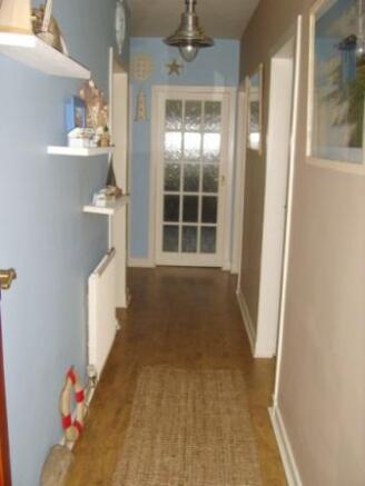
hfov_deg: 37.7
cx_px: 182
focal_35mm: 38
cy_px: 243
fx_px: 534
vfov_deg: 49.0
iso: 108
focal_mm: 7.8
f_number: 2.8
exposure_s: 1/30
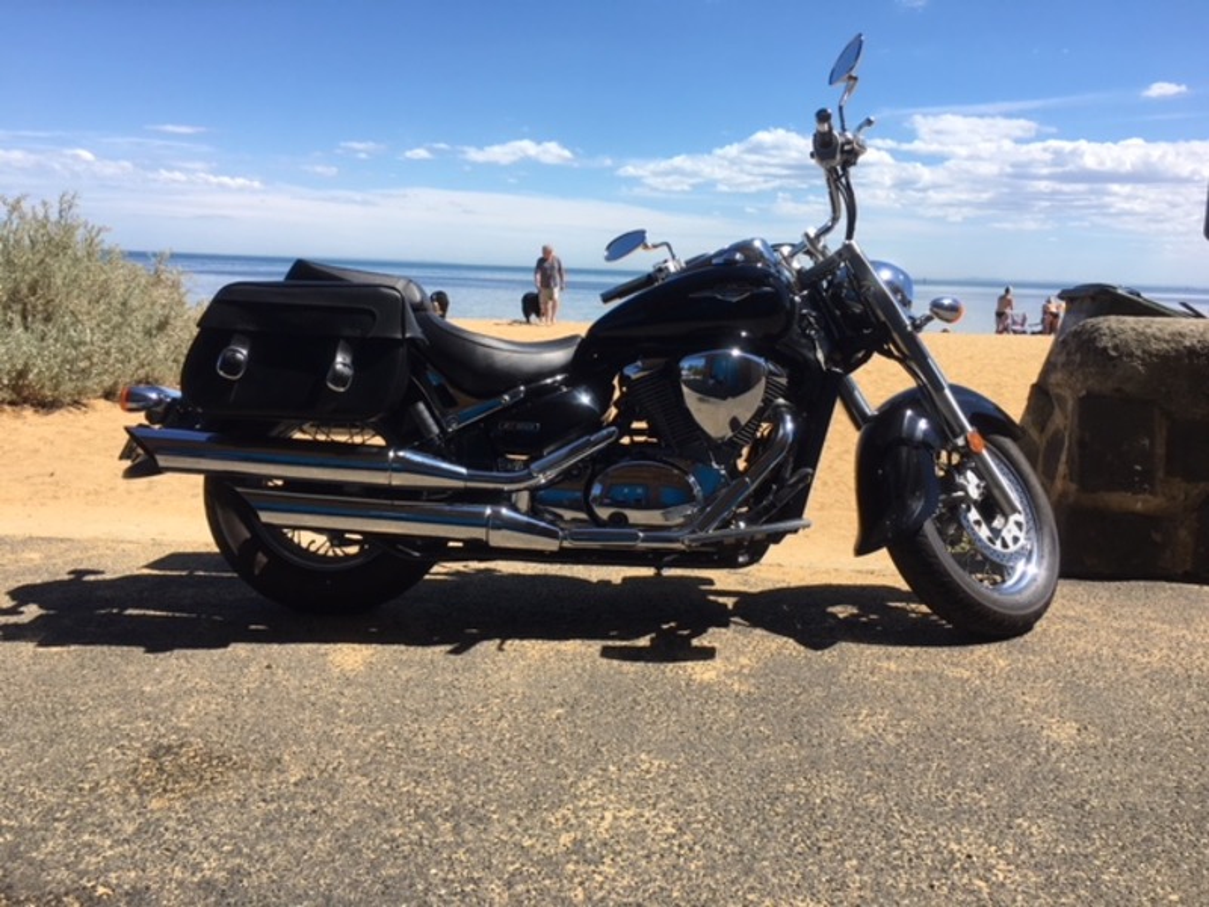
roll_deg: -2.1
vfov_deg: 48.2
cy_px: 454
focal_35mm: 29
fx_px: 1013
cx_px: 604
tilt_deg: -8.9
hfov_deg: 61.7
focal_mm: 4.15
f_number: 2.2
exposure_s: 1/1508
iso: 25
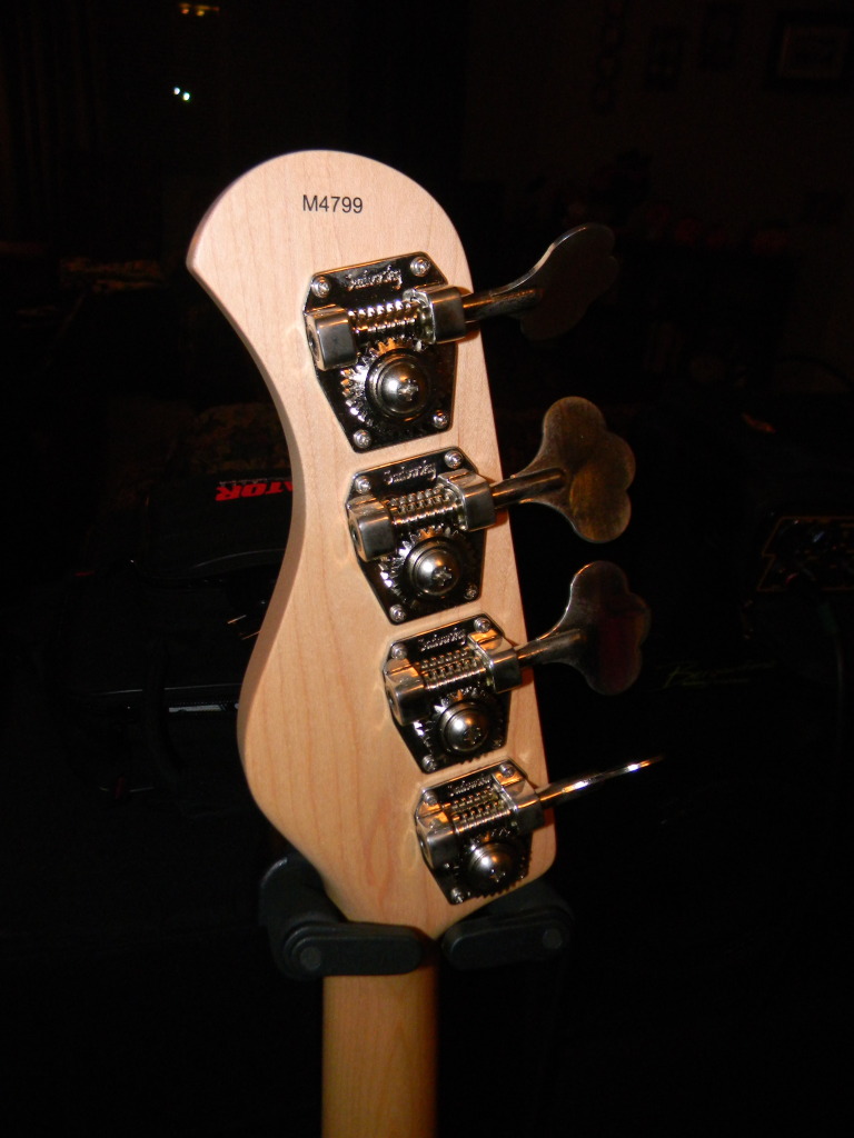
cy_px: 569
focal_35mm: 28
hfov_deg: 49.7
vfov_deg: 63.4
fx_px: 921
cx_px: 427
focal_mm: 5
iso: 200
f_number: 7
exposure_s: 1/26
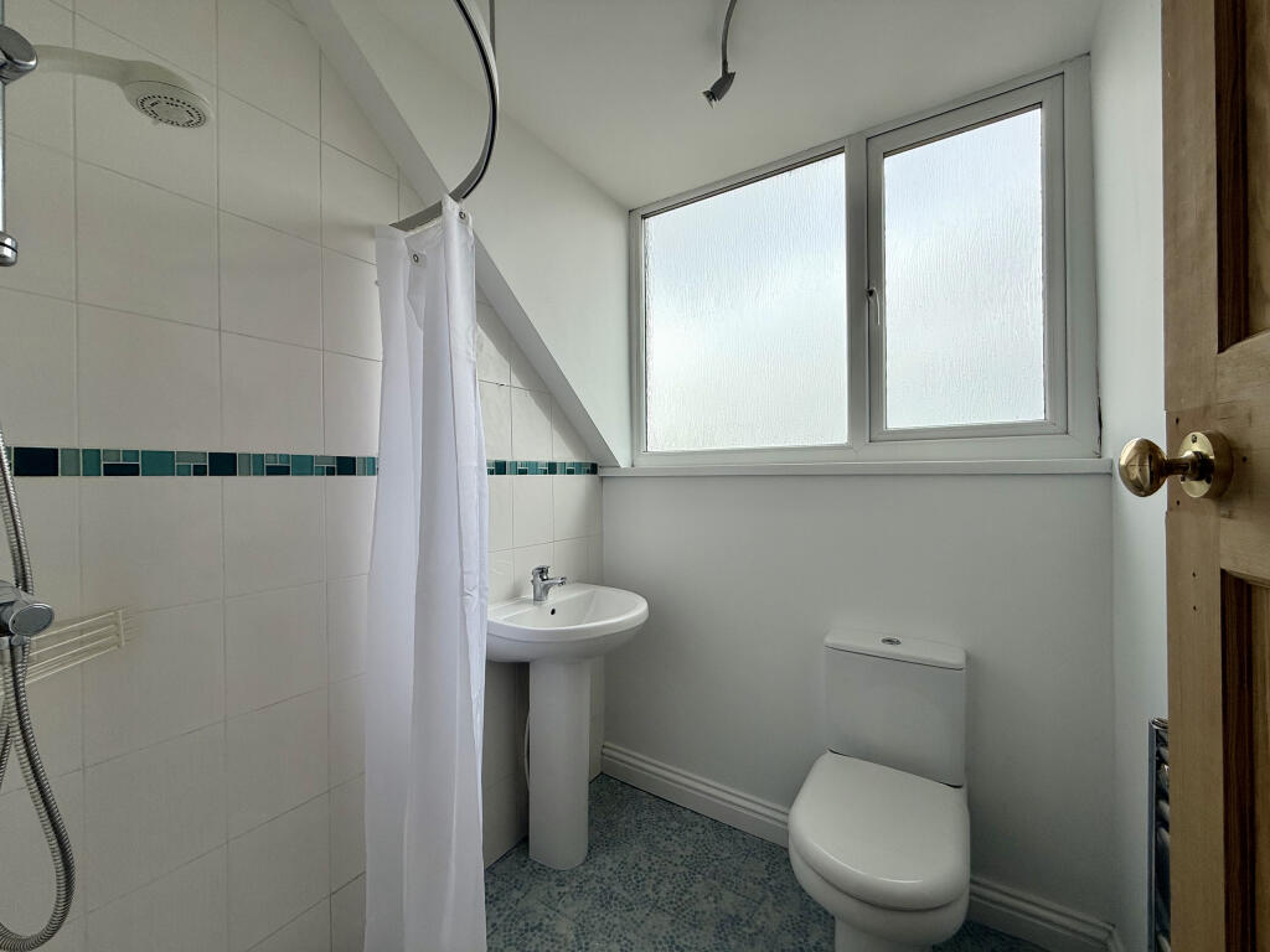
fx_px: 514
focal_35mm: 14
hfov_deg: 102.1
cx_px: 635
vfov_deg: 85.7
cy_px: 476
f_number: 2.2
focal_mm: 2.22
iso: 50
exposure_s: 1/809
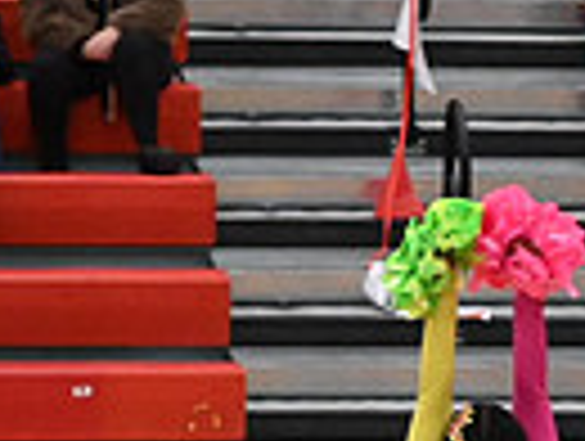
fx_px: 7619
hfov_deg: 4.3
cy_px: 745
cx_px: 1246
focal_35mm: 450
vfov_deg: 3.3
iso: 6400
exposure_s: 1/400
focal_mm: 70
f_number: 4
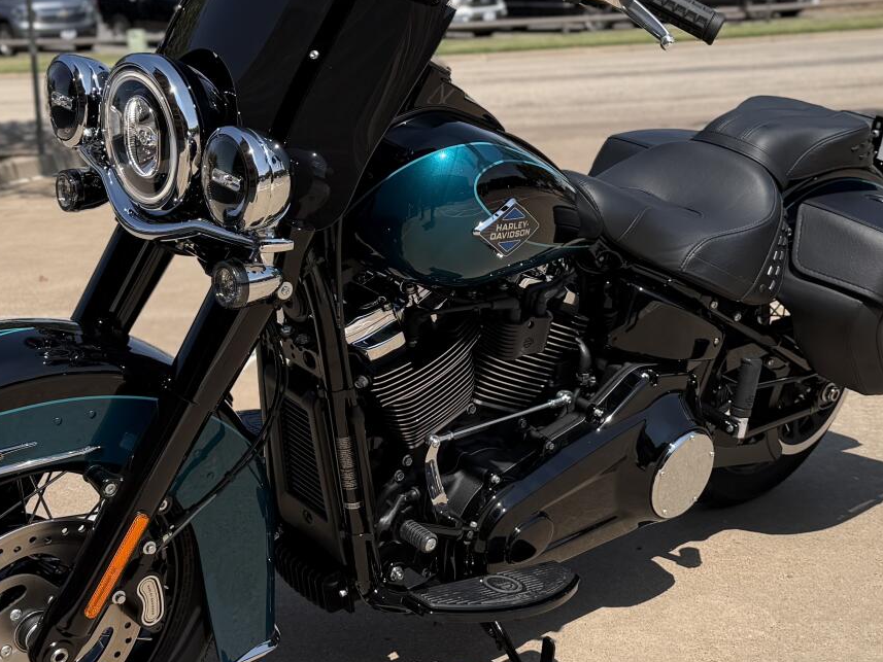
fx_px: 1429
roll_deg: +2.7
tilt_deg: -11.8
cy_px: 274
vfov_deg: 26.1
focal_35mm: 56
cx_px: 472
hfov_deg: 34.3
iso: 80
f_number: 1.78
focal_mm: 6.76
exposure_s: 1/5714
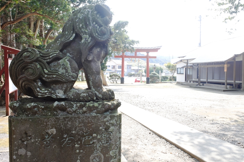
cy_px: 81
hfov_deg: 61.9
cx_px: 122
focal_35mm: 30
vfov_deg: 43.6
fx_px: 203
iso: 160
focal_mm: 11.2
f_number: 7.1
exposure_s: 1/50
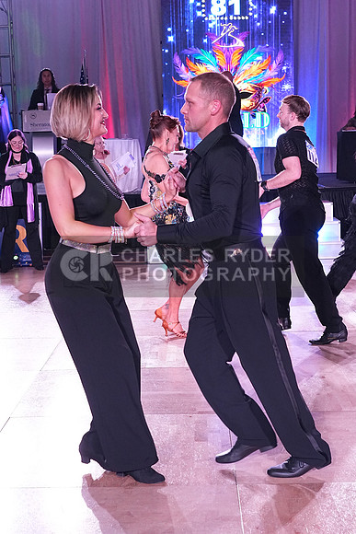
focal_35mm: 66
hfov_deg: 20.6
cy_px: 267
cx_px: 178
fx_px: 978
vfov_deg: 30.5
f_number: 6.3
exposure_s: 1/250
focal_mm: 44
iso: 3200
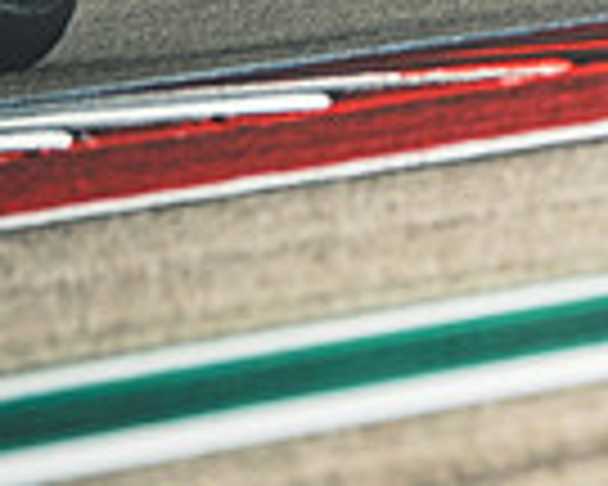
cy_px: -335
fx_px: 29367
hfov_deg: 1.2
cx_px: 1234
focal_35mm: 1632
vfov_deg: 0.9
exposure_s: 1/1250
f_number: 5
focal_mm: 270.6
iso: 1000
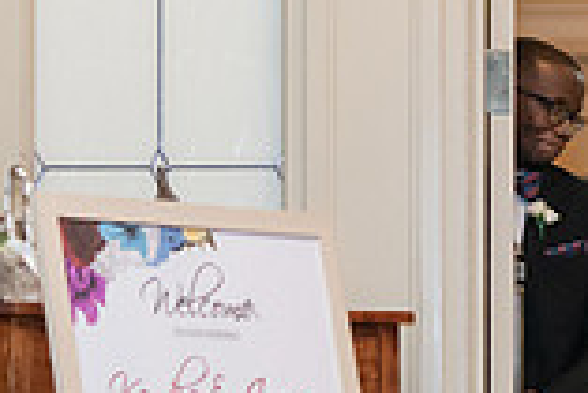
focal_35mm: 334
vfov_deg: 4.1
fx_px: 5460
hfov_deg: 6.1
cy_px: 347
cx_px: 902
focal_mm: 70
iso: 2000
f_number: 2.8
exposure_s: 1/250
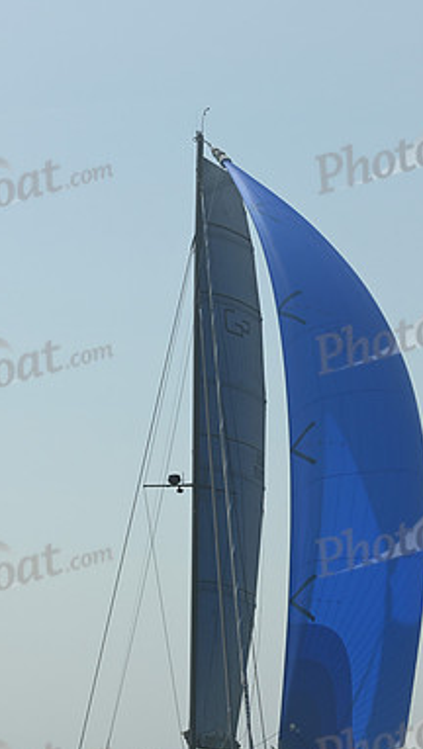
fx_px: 2209
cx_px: 214
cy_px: 454
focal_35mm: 111
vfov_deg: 19.2
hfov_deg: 10.9
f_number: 11
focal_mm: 70
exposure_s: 1/1250
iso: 320
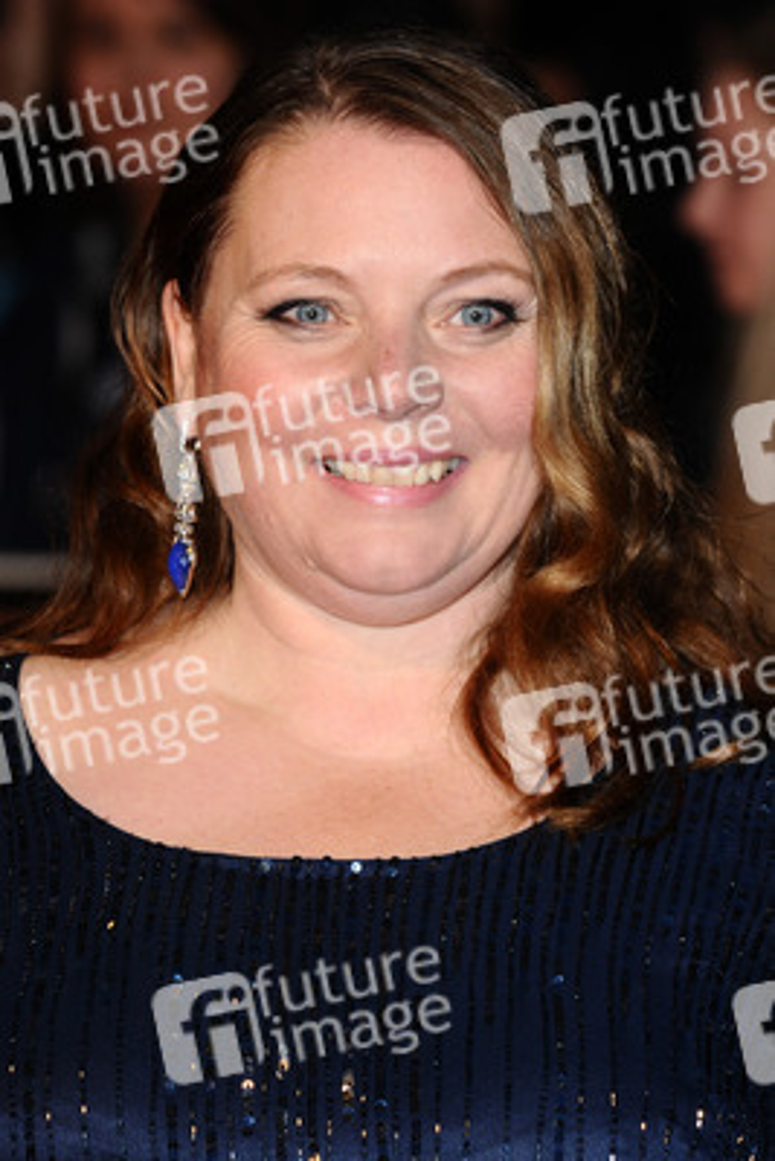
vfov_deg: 10.2
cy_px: 580
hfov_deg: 6.8
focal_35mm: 202
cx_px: 388
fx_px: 6533
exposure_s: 1/200
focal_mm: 135
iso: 320
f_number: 4.5
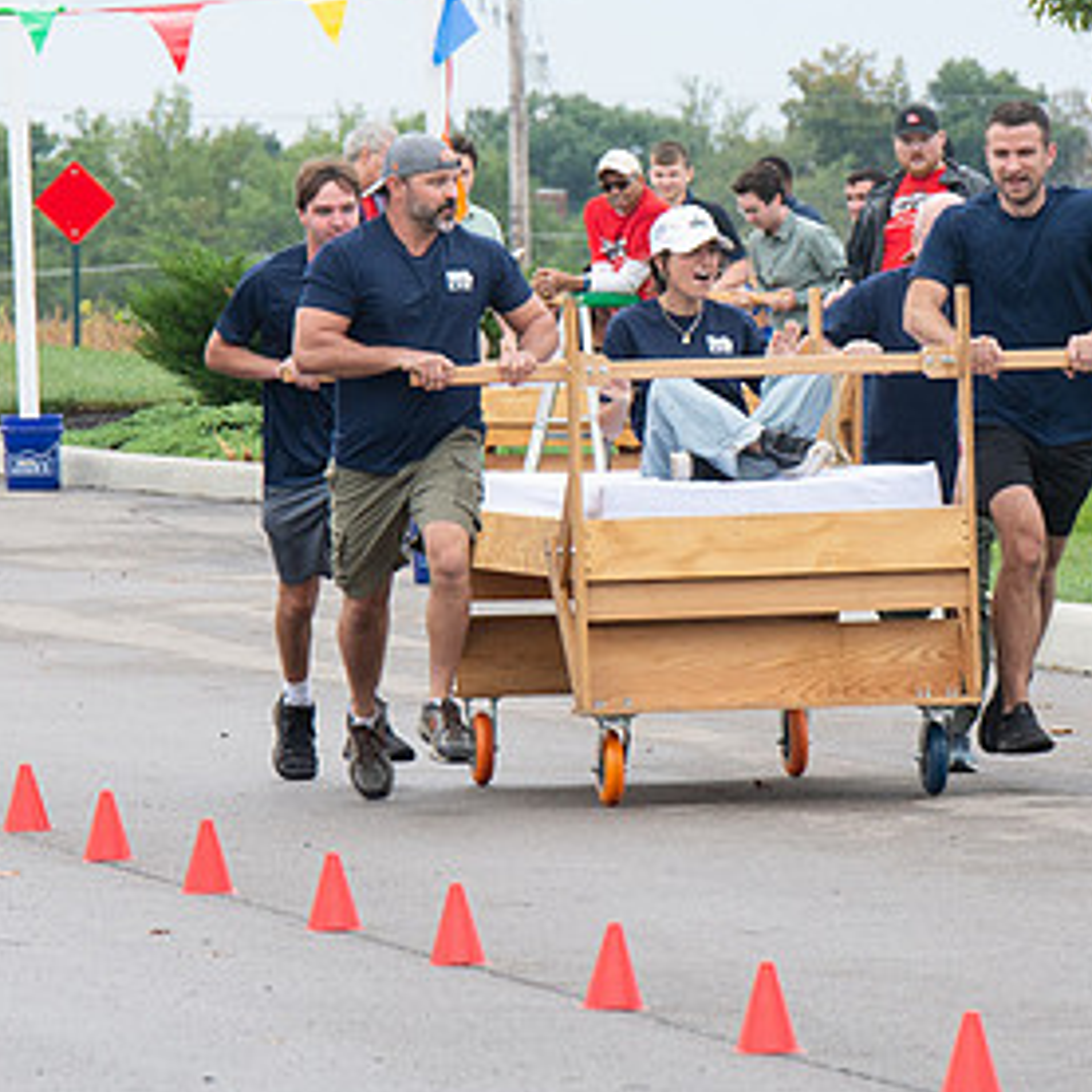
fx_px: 18880
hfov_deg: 3.3
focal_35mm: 529
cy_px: 446
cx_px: 768
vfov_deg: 3.3
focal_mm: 200
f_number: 9
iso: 640
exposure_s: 1/250
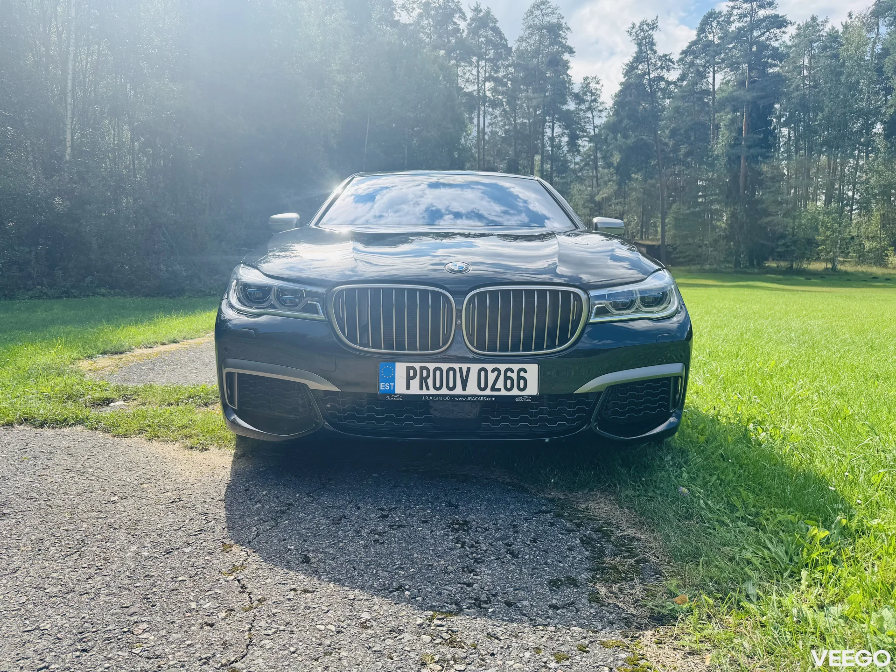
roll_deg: -0.6
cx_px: 448
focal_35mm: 24
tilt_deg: -6.3
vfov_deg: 56.8
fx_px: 621
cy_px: 336
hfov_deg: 71.6
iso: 80
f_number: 1.78
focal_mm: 6.76
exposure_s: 1/2710
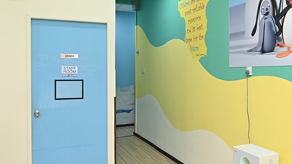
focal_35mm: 38
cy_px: 76
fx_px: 294
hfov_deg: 52.1
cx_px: 187
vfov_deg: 31.2
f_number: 4
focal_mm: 14
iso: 400
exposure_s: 1/100
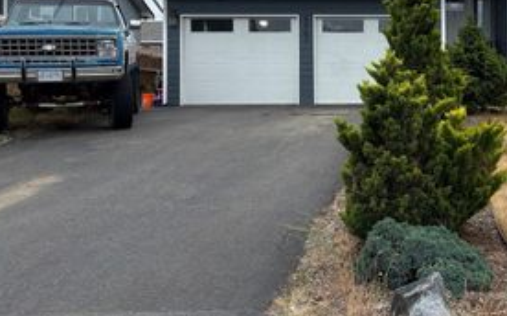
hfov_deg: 38.7
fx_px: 690
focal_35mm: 50
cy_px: 85
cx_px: 410
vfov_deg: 25.5
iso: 50
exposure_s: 1/1543
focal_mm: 5.96
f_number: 1.6
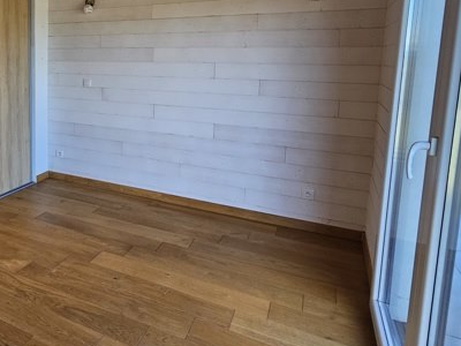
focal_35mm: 26
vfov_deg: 51.4
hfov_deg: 62.4
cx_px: 101
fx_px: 346
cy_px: 99
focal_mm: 2.2
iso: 100
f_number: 2.2
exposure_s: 1/100
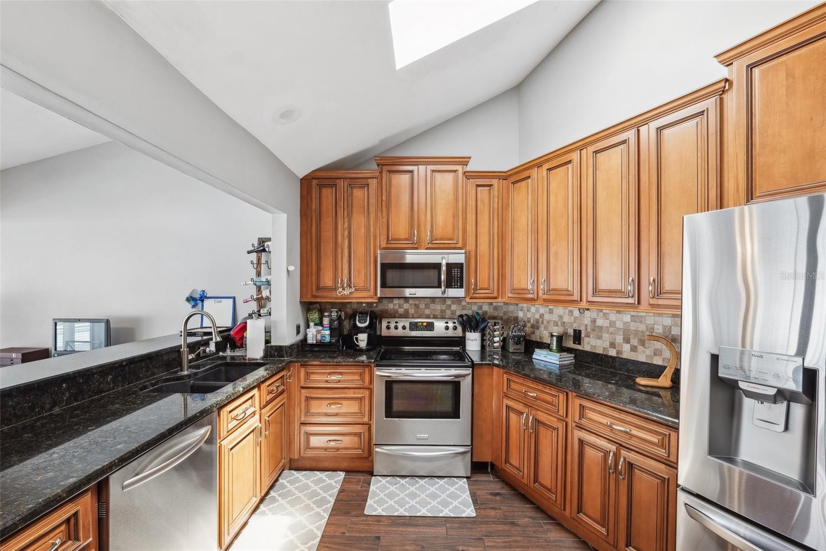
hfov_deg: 104.3
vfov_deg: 81.2
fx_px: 321
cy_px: 276
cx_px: 413
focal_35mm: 14
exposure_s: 1/5
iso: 400
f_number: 8
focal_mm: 14
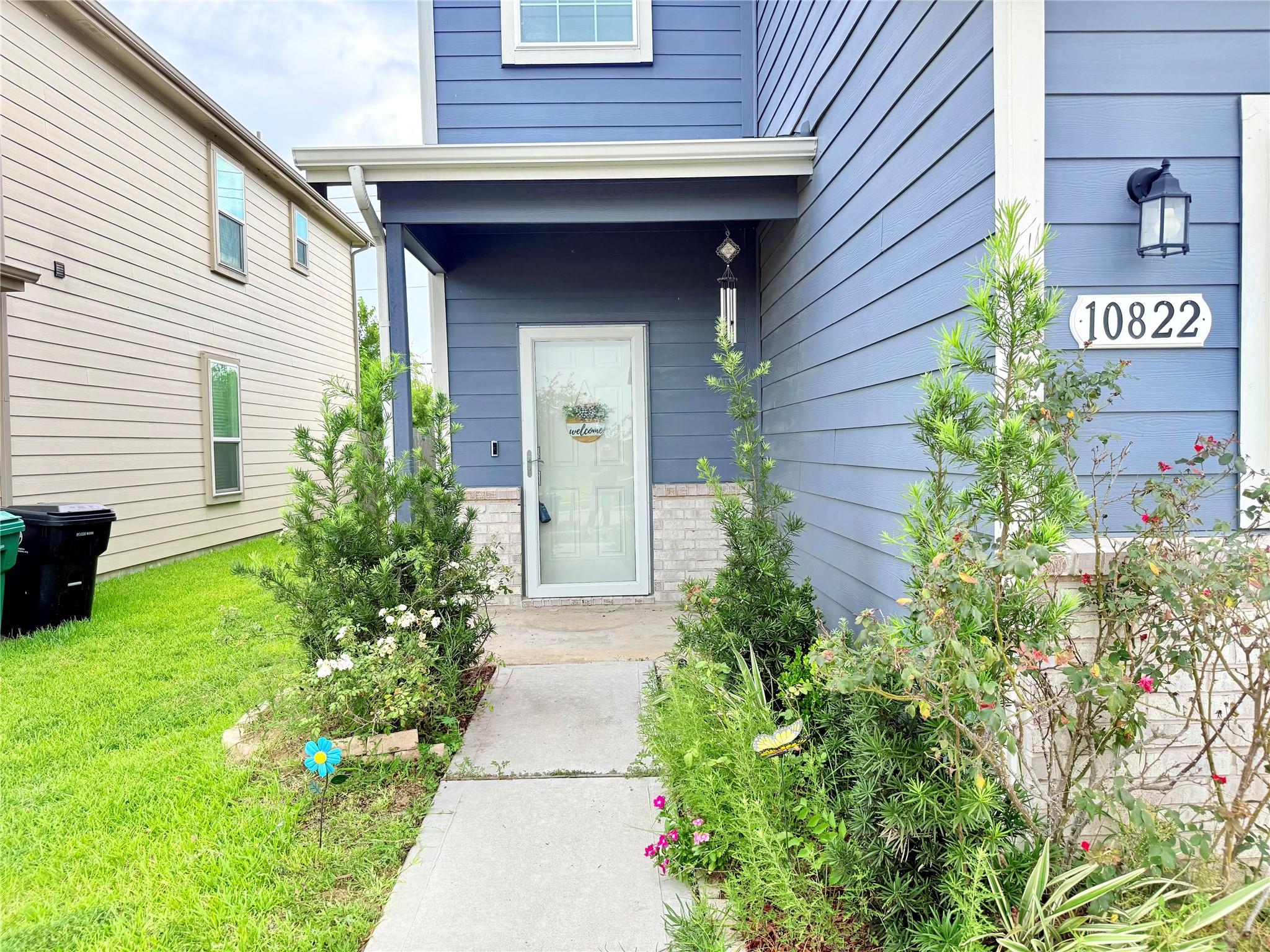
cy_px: 476
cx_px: 635
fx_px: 881
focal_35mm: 24
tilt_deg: -2.0
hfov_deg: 71.6
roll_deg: +1.4
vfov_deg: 56.8
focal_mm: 6.76
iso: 100
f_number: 1.78
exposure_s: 1/1174
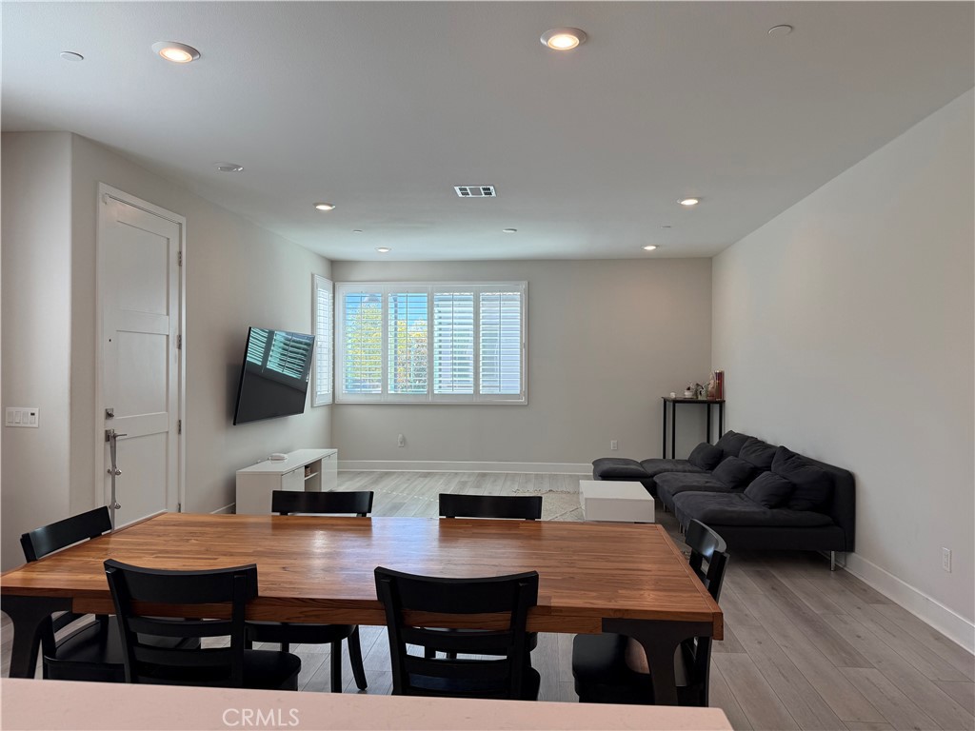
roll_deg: -0.3
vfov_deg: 56.8
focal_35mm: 24
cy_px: 366
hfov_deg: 71.6
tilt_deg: +0.8
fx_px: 676
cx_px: 488
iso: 80
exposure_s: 1/421
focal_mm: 6.76
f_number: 1.78
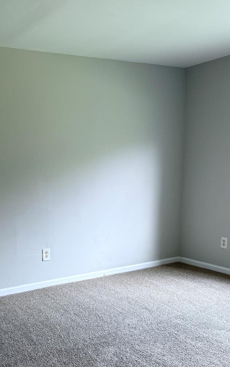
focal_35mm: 40
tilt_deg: -8.9
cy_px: 228
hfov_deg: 31.4
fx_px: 401
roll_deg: +1.6
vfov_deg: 48.8
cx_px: 53
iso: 160
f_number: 1.78
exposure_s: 1/121
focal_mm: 6.76
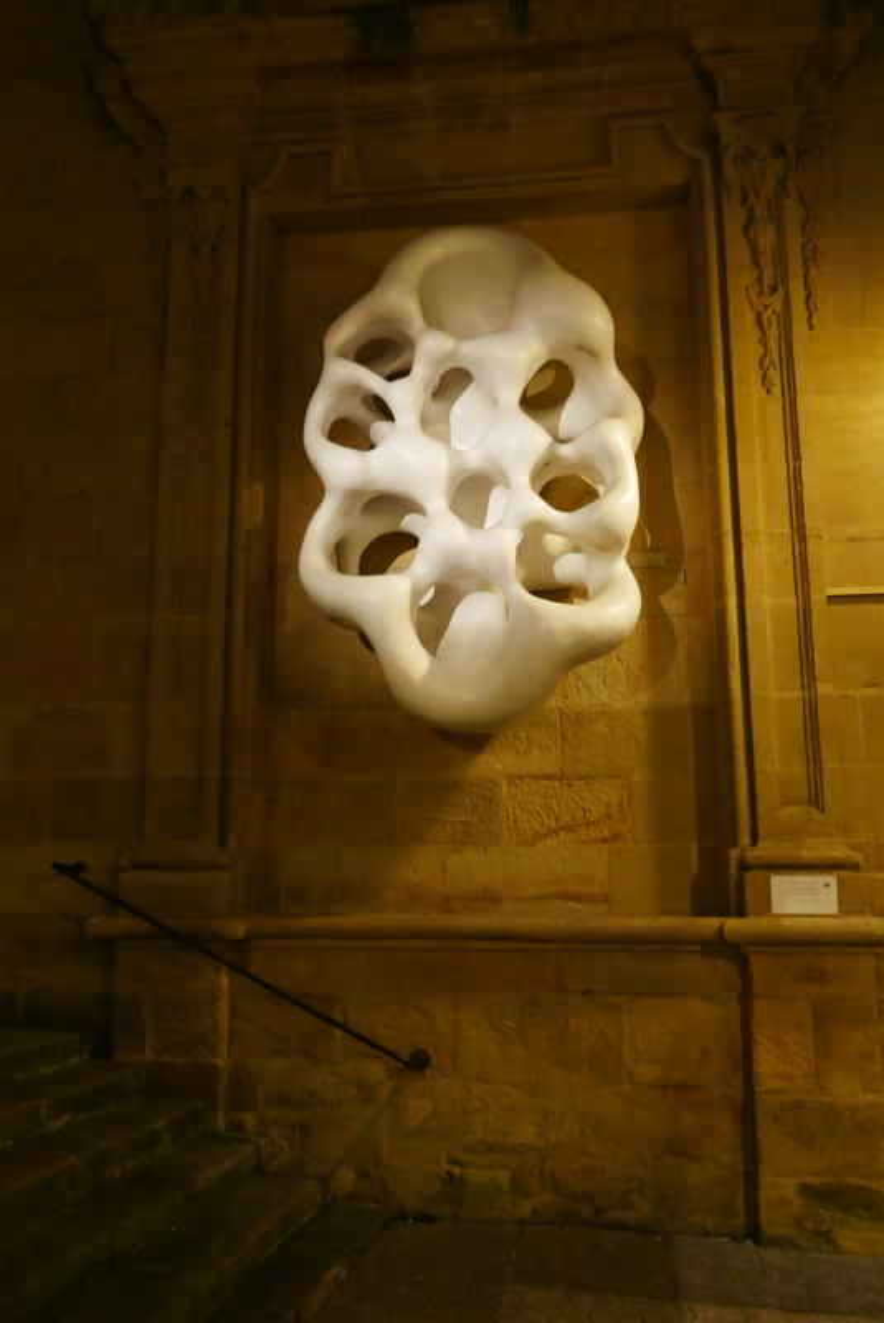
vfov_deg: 58.7
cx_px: 442
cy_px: 662
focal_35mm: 32
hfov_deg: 41.2
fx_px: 1176
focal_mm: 14.4
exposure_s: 1/80
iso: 3200
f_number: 2.2
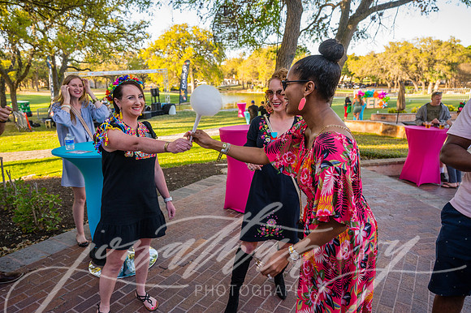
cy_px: 156
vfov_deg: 53.1
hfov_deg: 73.8
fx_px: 314
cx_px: 236
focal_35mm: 24
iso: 640
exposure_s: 1/400
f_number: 4.5
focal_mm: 24
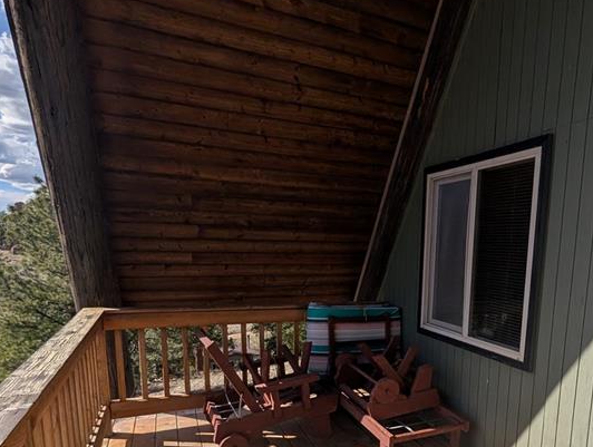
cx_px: 422
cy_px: 323
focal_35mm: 23
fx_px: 395
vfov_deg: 56.7
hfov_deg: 70.3
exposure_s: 1/4878
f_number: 1.7
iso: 55
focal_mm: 2.02
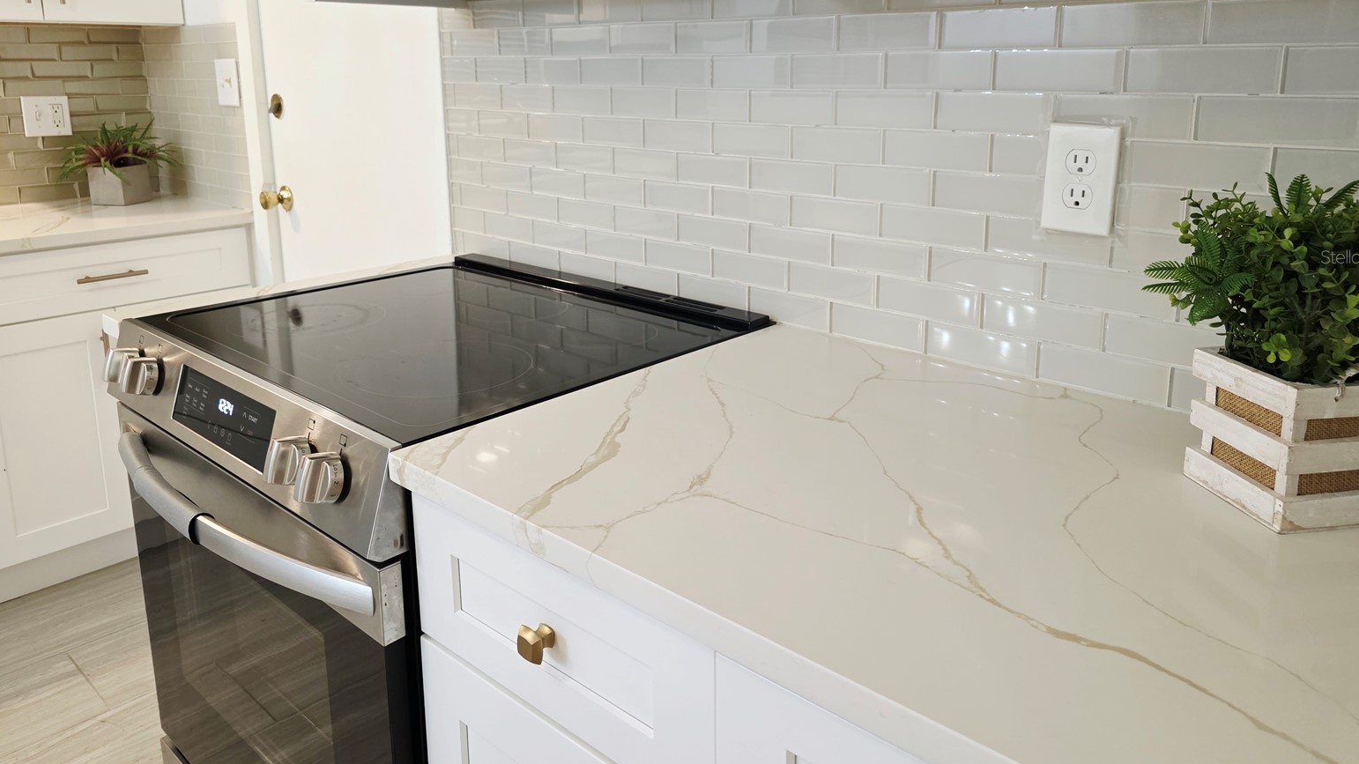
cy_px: 256
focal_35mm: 26
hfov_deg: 71.9
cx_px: 699
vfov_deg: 43.8
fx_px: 937
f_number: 1.7
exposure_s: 1/100
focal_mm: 6.3
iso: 400
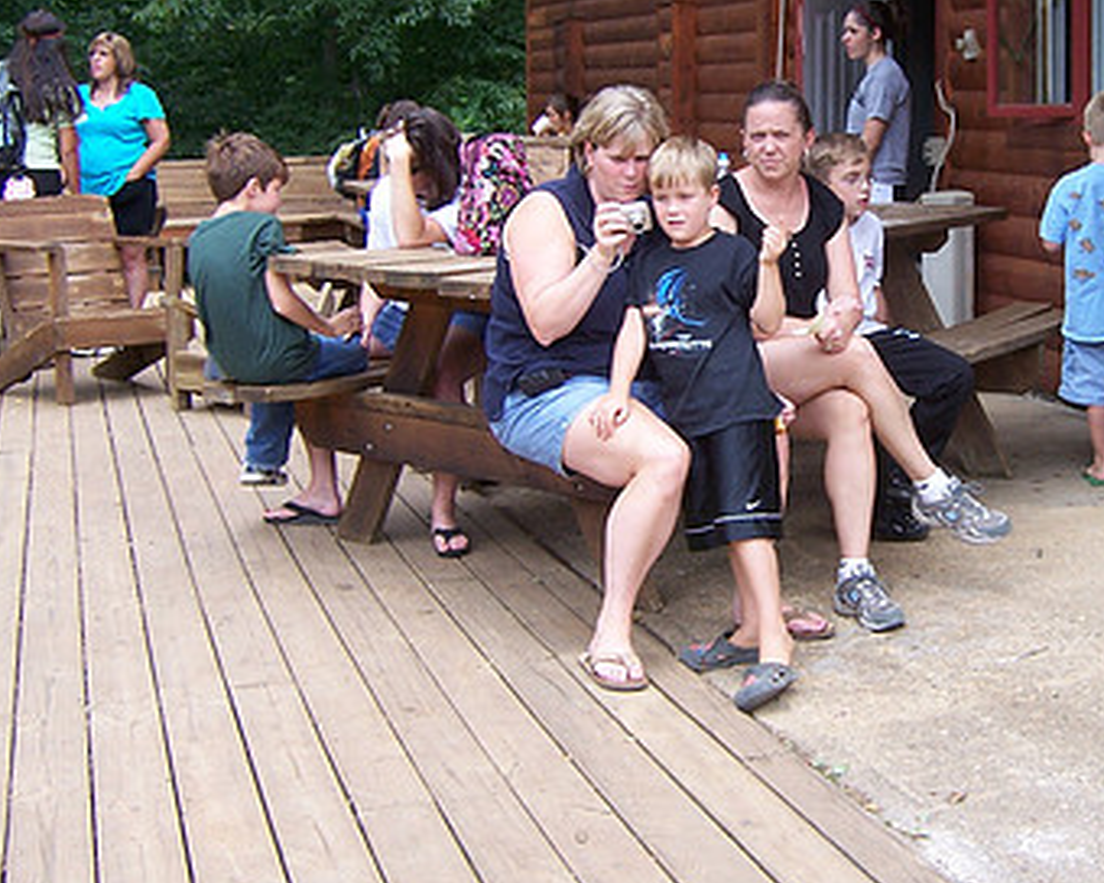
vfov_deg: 27.5
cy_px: 330
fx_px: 1797
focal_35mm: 55
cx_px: 760
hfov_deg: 33.8
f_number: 3.4
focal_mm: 5.5
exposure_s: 1/180
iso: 80
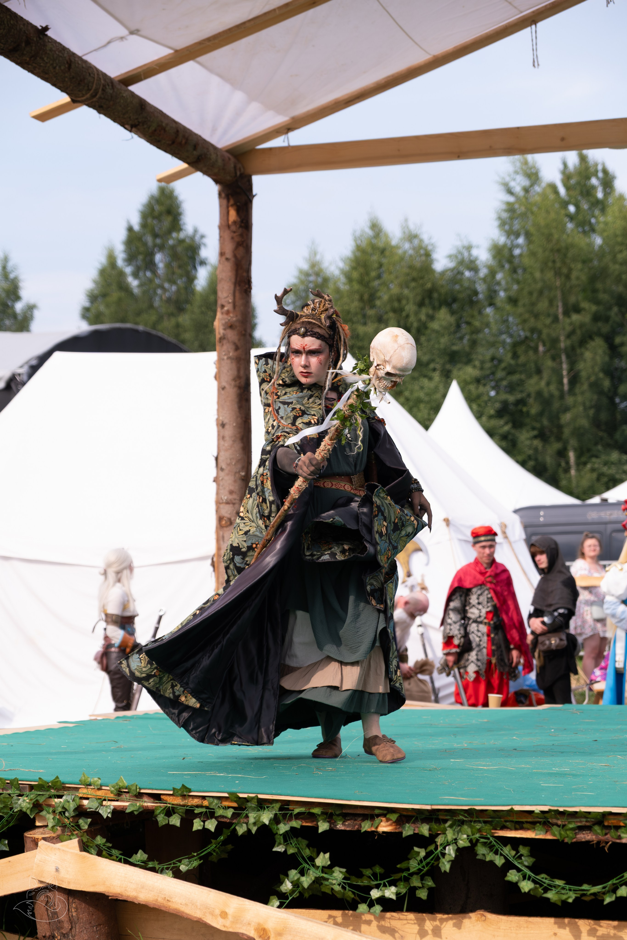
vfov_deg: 24.5
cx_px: 314
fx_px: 2168
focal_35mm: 83
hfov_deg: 16.5
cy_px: 470
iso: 200
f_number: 3.6
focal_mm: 55
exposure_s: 1/1250
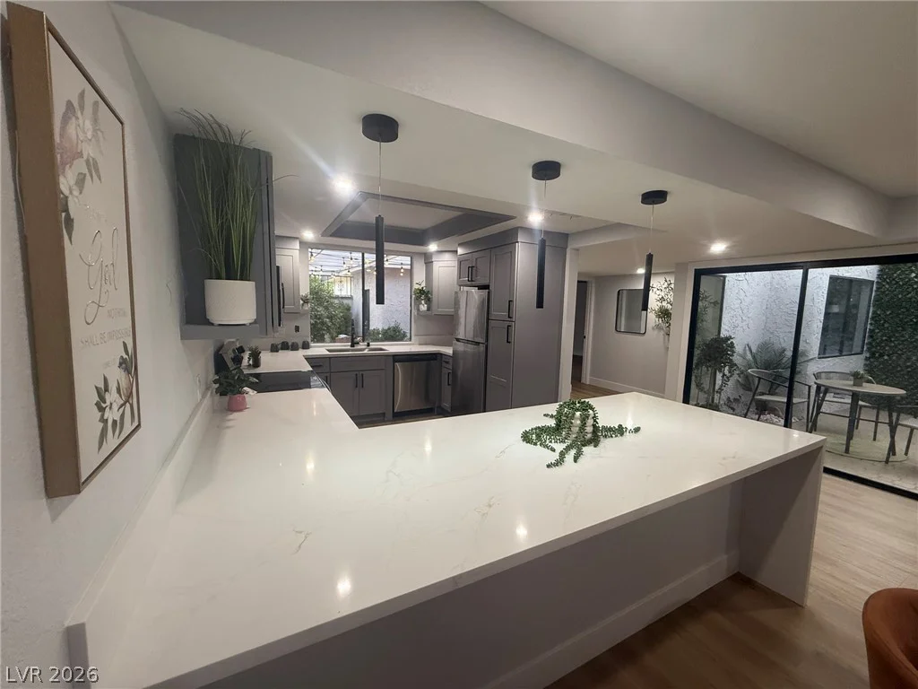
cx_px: 459
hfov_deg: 102.1
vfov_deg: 85.7
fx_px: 371
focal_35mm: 14
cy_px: 344
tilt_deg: -5.6
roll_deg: -0.8
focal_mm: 2.22
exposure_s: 1/120
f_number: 2.2
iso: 250
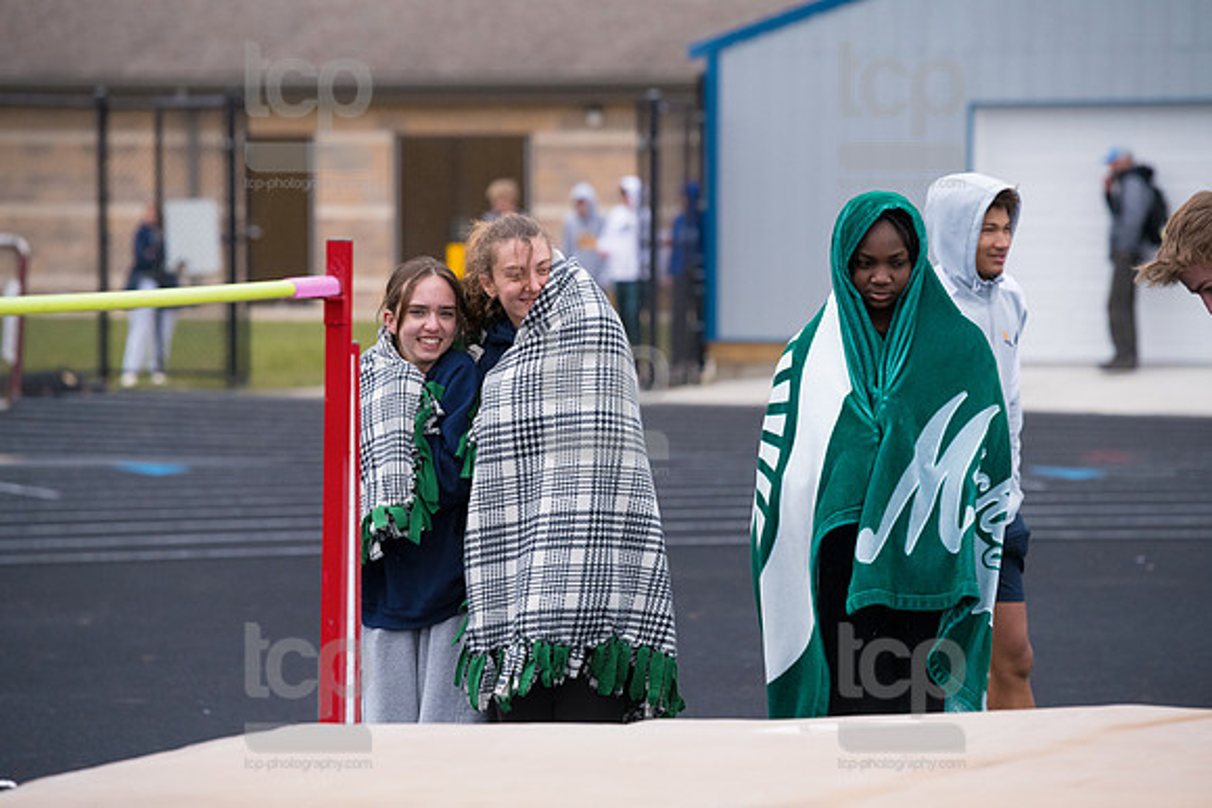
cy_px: 404
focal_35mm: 200
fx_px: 6735
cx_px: 606
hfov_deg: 10.3
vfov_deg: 6.9
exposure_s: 1/2000
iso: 2000
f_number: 5
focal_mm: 200
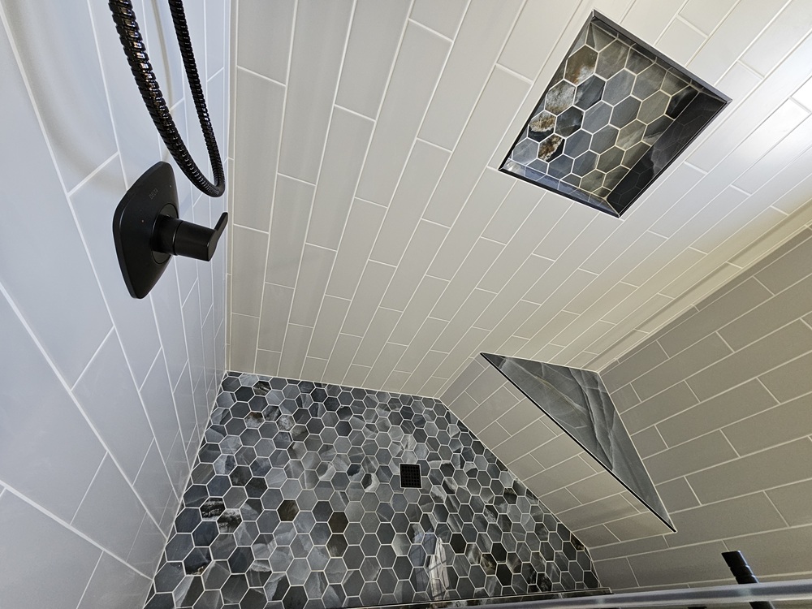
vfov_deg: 89.9
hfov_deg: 106.2
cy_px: 304
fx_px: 305
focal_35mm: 13
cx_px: 406
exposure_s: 1/60
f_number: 2.2
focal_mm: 2.2
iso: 250
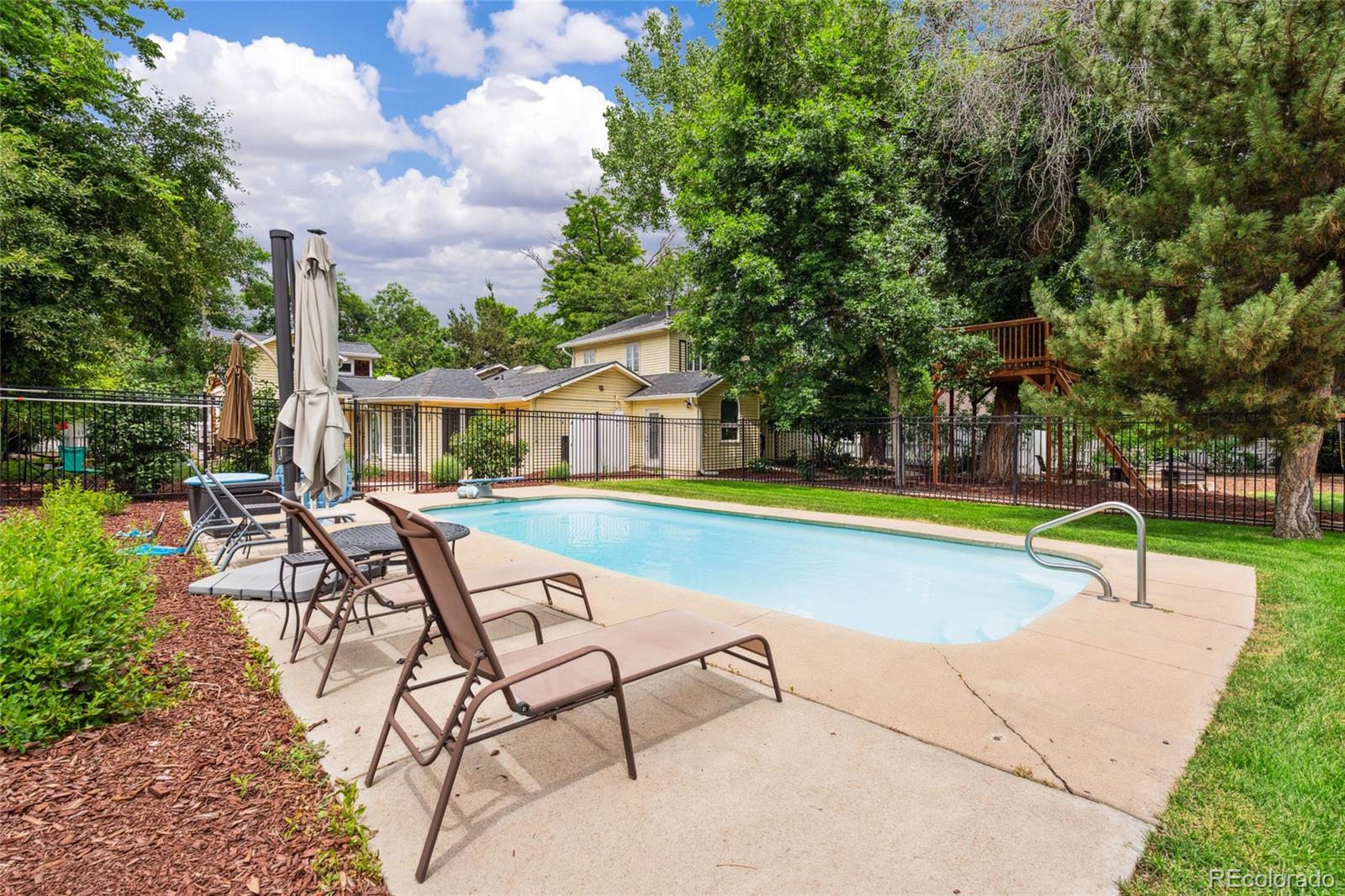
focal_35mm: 16
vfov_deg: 72.0
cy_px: 448
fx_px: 616
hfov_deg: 95.0
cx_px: 672
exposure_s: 1/250
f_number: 8
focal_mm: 16.5
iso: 160
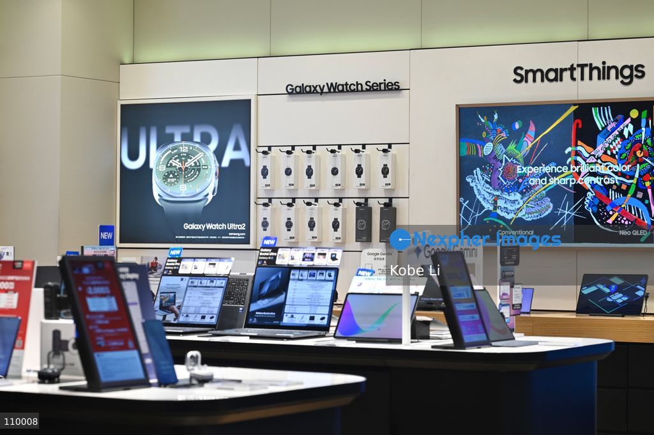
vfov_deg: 15.2
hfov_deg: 22.6
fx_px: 1634
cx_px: 327
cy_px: 218
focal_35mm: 90
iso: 900
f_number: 5.6
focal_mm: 90
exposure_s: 1/200
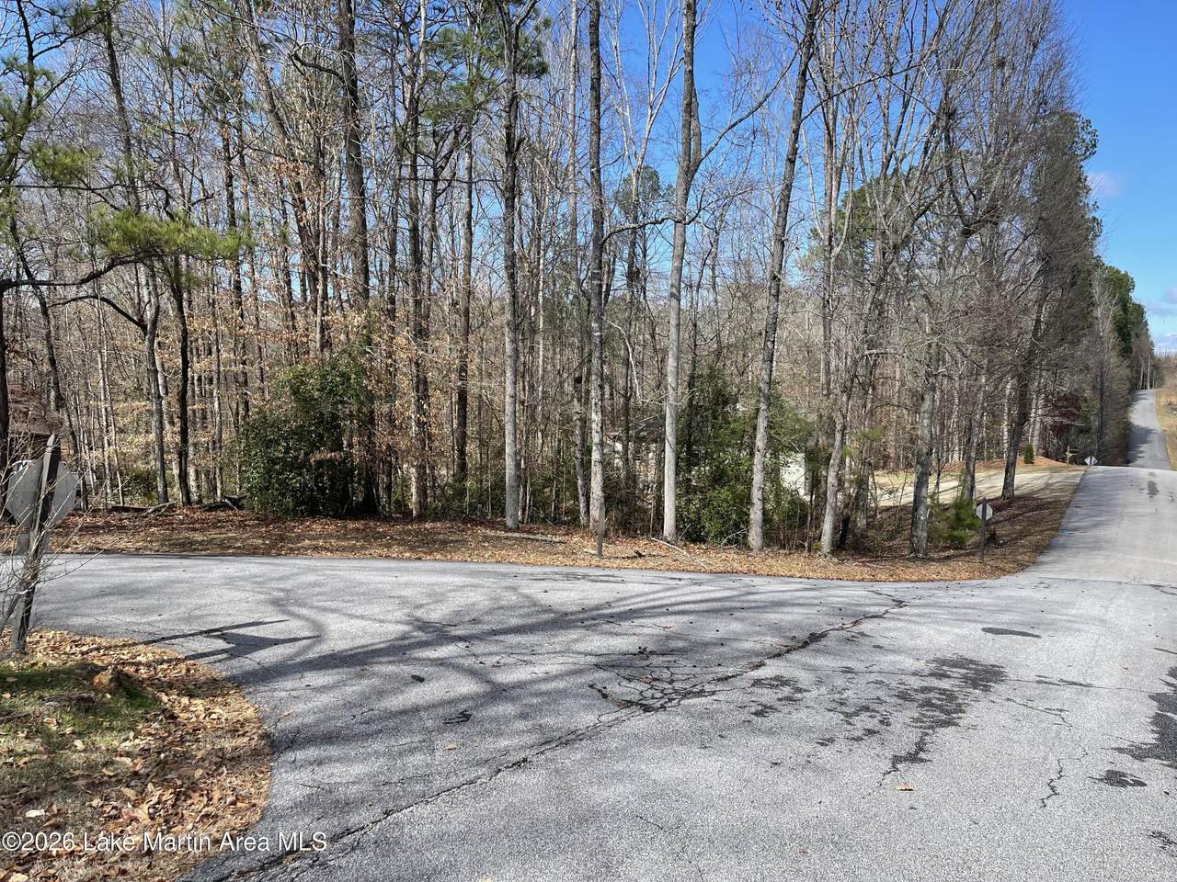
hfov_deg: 69.4
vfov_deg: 54.9
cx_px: 588
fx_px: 850
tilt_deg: -6.2
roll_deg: -0.8
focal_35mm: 25
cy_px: 441
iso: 32
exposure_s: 1/2247
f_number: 1.6
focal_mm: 5.1
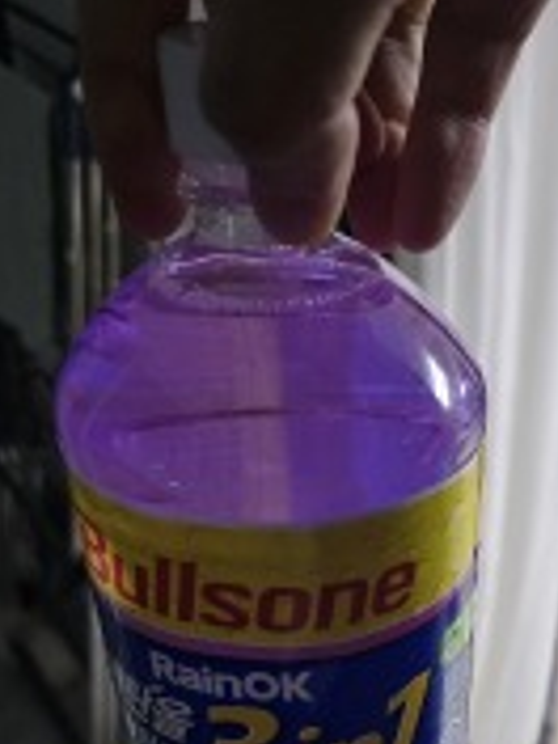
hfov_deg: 30.0
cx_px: 465
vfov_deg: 37.4
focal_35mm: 47
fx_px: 1010
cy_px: 689
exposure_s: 1/40
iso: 640
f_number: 1.7
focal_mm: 6.3
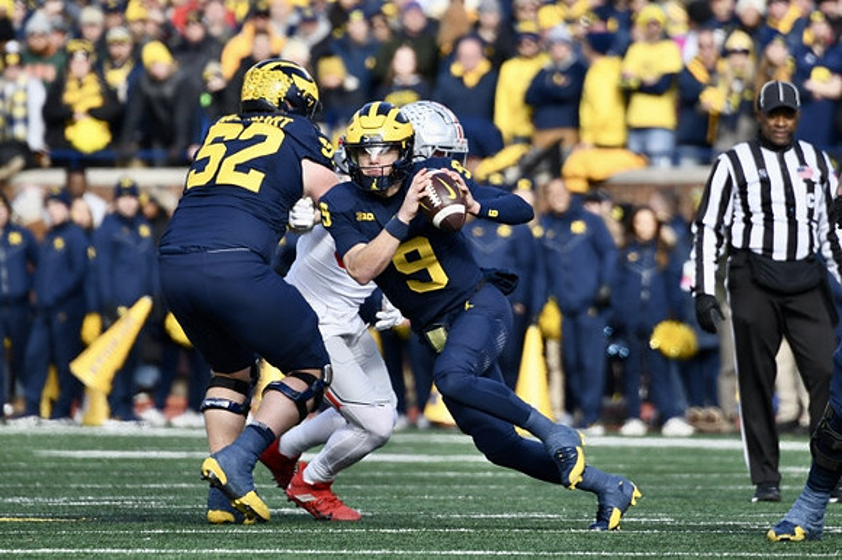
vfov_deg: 2.3
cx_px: 421
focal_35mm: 600
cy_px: 280
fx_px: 14025
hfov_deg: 3.4
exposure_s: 1/1000
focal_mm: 400
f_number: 5.6
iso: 500
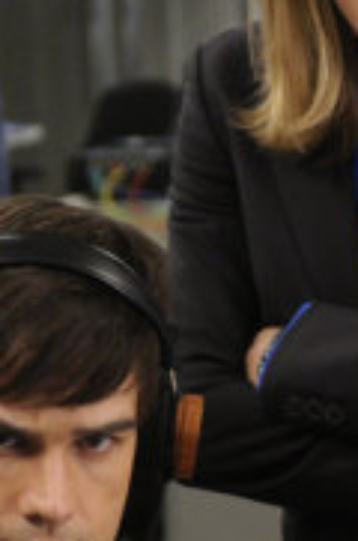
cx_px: 227
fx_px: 4831
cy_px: 404
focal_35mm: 323
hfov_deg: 4.2
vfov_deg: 6.4
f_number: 4
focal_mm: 65
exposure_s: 1/60
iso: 1000
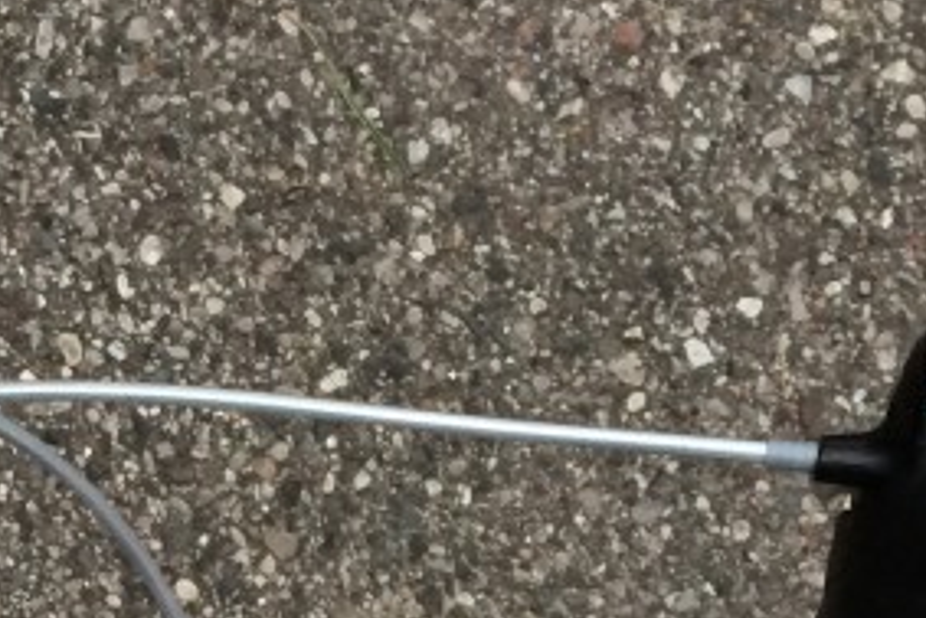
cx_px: -134
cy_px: 1022
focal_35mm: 96
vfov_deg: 13.2
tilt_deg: -81.4
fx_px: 2470
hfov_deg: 20.1
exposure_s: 1/30
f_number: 2.2
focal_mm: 4.15
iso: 50
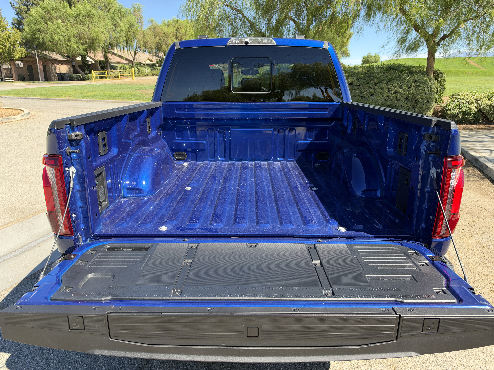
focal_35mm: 24
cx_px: 247
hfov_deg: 71.6
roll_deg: +1.6
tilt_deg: -15.1
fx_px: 343
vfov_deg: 56.8
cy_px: 185
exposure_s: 1/939
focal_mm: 6.93
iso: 100
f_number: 1.8
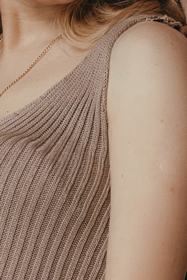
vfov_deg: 7.0
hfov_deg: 4.7
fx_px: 2284
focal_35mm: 293
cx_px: 86
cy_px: 35
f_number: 2.8
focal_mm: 50
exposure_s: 1/320
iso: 800
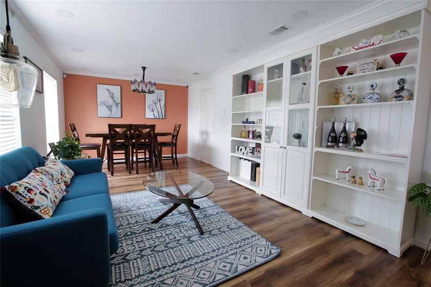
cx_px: 216
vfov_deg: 73.7
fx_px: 191
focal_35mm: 16
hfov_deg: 96.8
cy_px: 144
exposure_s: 1/1.25
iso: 400
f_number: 13
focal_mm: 16
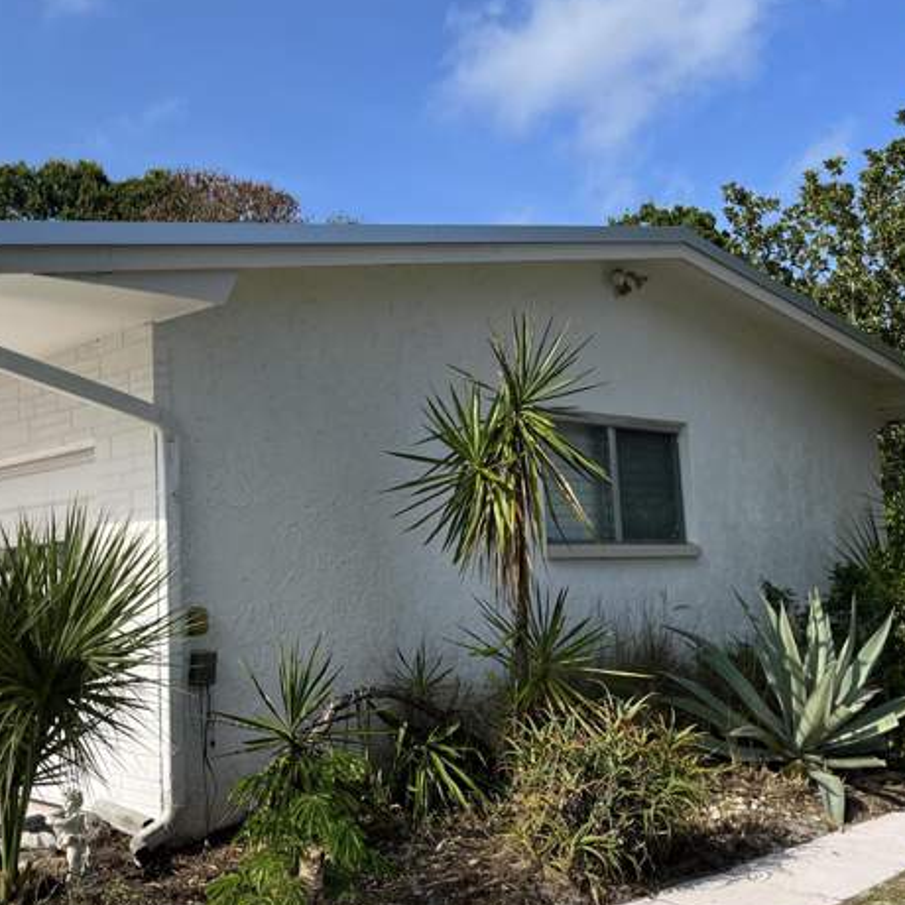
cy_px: 451
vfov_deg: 41.9
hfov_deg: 41.3
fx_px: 1183
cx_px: 301
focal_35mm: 40
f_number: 1.6
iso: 50
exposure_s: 1/4016
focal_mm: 5.1
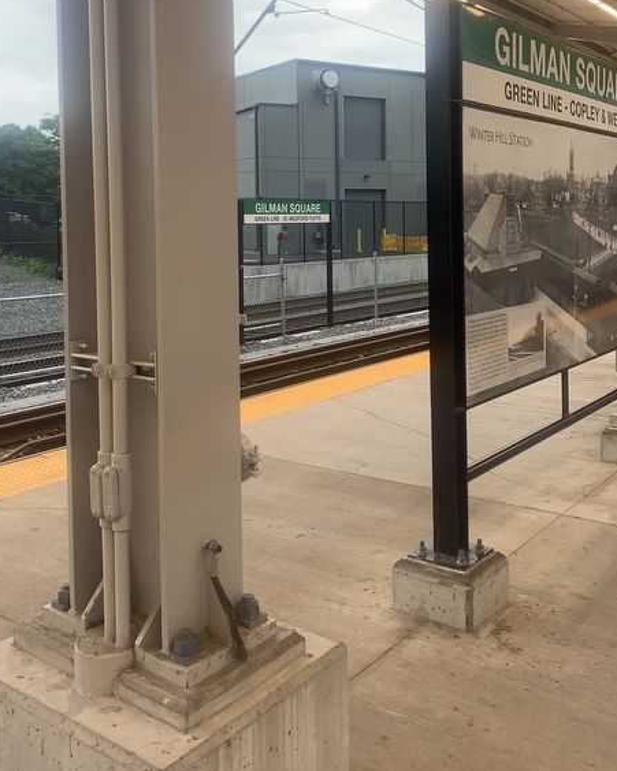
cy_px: 254
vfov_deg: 49.4
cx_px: 304
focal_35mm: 36
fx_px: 822
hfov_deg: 41.1
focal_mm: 4.25
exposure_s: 1/122
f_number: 1.8
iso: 32
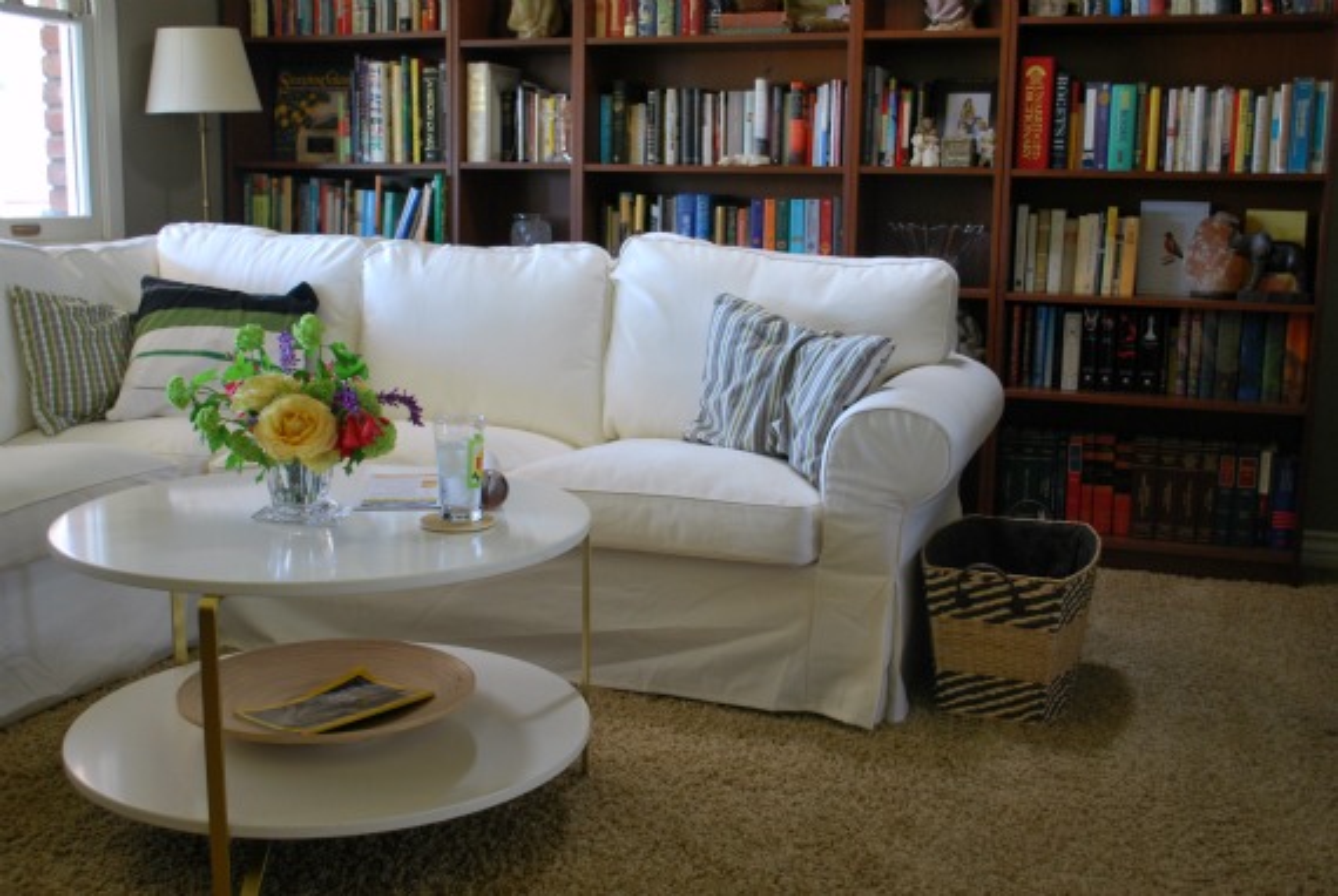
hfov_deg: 53.1
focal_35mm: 36
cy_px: 448
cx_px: 669
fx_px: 1340
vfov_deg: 37.0
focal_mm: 24
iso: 320
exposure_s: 1/30
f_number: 4.2
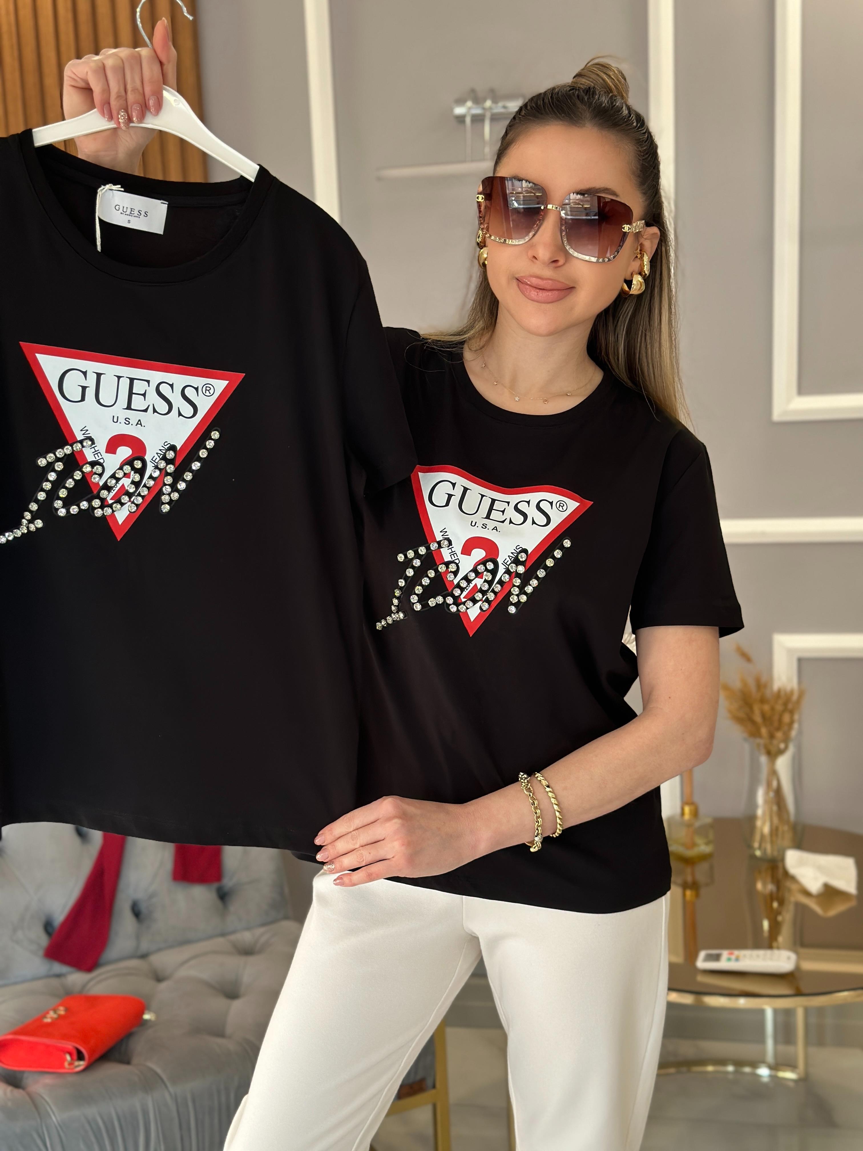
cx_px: 432
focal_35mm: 48
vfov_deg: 39.7
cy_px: 576
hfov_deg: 30.3
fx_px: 1596
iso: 125
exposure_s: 1/111
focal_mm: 6.86
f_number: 1.78
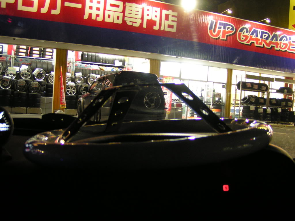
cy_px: 110
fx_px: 324
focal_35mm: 38
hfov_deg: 49.0
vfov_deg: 37.7
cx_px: 148
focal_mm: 5.8
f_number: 2.8
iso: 200
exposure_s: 1/8
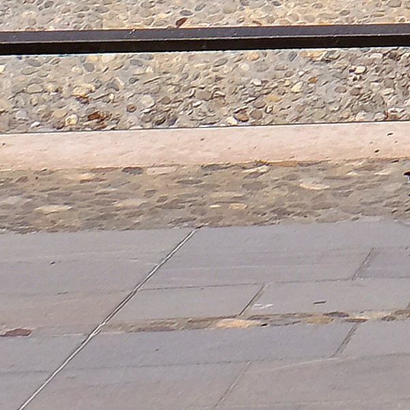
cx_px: 1479
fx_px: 3296
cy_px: -946
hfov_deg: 6.2
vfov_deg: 6.3
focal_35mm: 246
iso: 200
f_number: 9
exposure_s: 1/480
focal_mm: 19
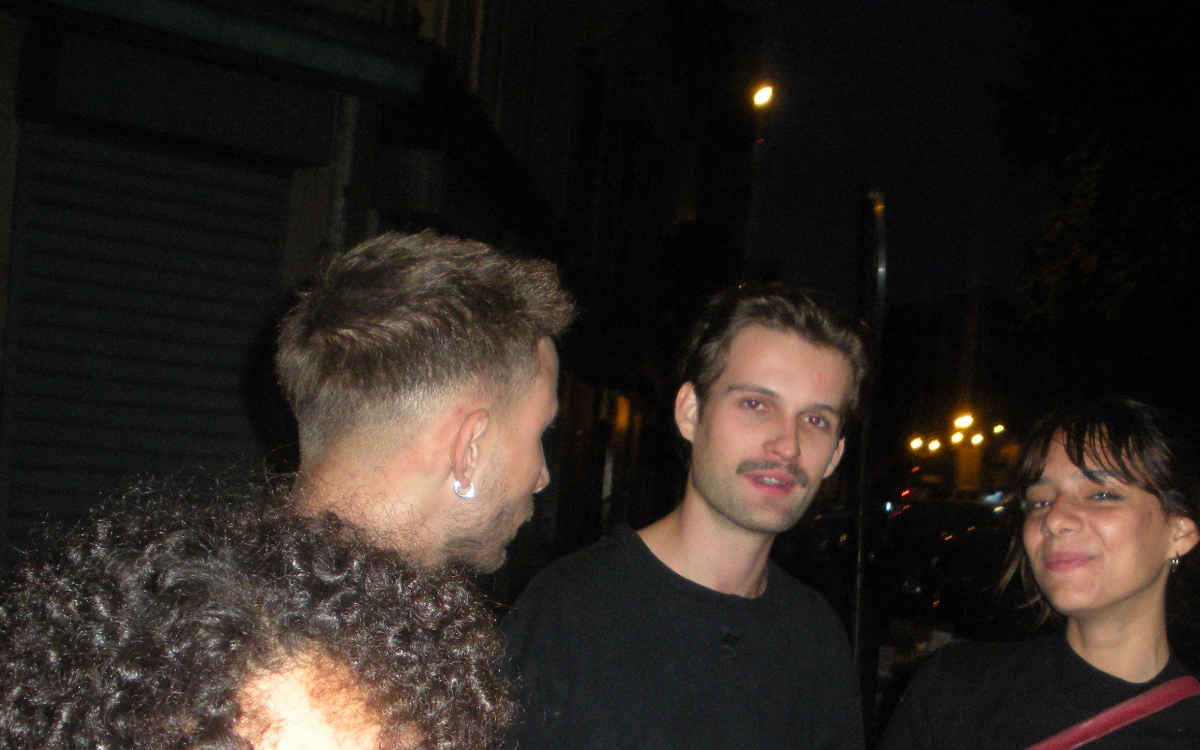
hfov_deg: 35.7
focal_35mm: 56
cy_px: 650
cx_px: 856
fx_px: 1832
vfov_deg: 22.7
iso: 275
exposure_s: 1/60
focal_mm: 6.3
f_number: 3.5
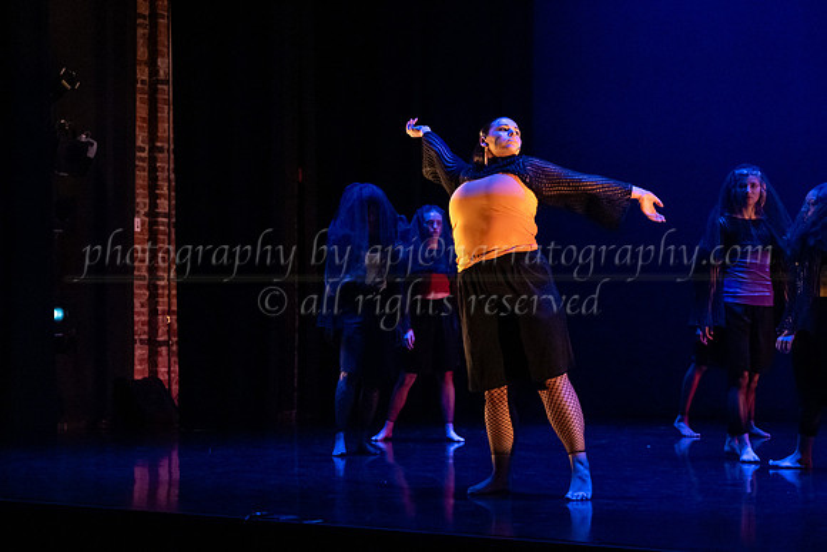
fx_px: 1621
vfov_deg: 19.3
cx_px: 278
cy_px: 289
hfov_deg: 28.4
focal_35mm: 71
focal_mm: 53
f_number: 2.8
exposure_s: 1/250
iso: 4000
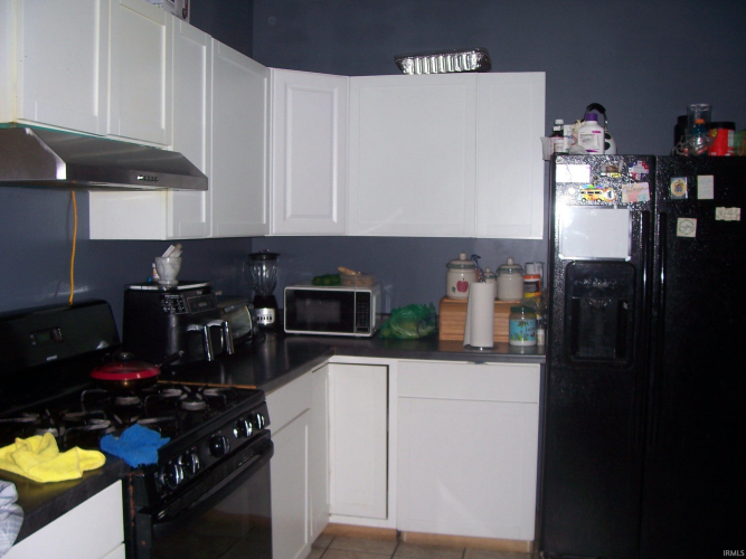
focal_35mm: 34
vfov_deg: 41.8
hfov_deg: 54.0
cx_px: 373
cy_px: 280
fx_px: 733
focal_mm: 5.6
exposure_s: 1/60
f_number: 2.7
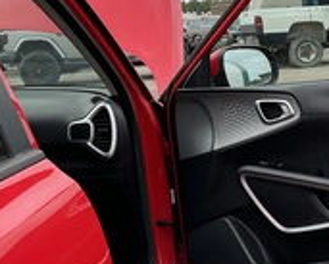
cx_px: 210
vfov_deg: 23.9
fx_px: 624
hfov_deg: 29.4
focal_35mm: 64
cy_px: 133
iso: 25
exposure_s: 1/442
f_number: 1.8
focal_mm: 3
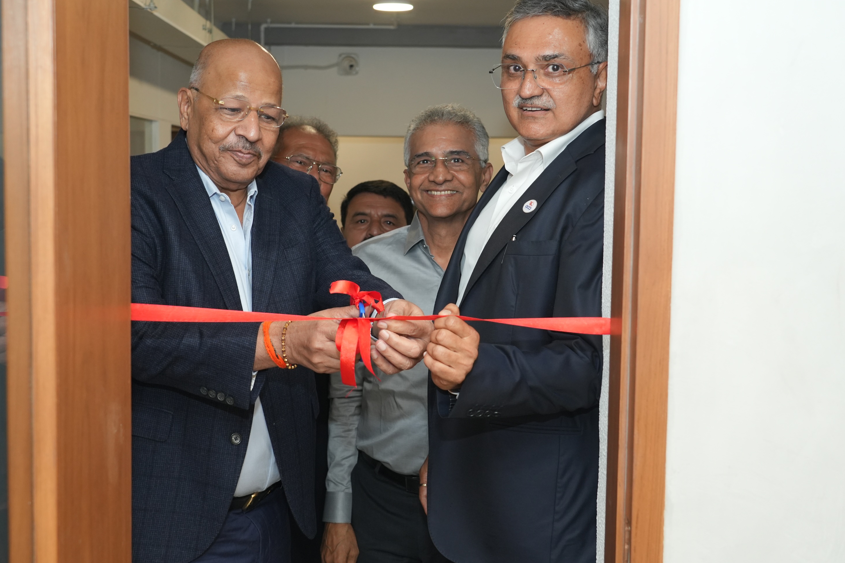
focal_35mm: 47
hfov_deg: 41.9
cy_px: 257
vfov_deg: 28.6
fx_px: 1103
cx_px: 377
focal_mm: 39
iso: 1250
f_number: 5
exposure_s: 1/160
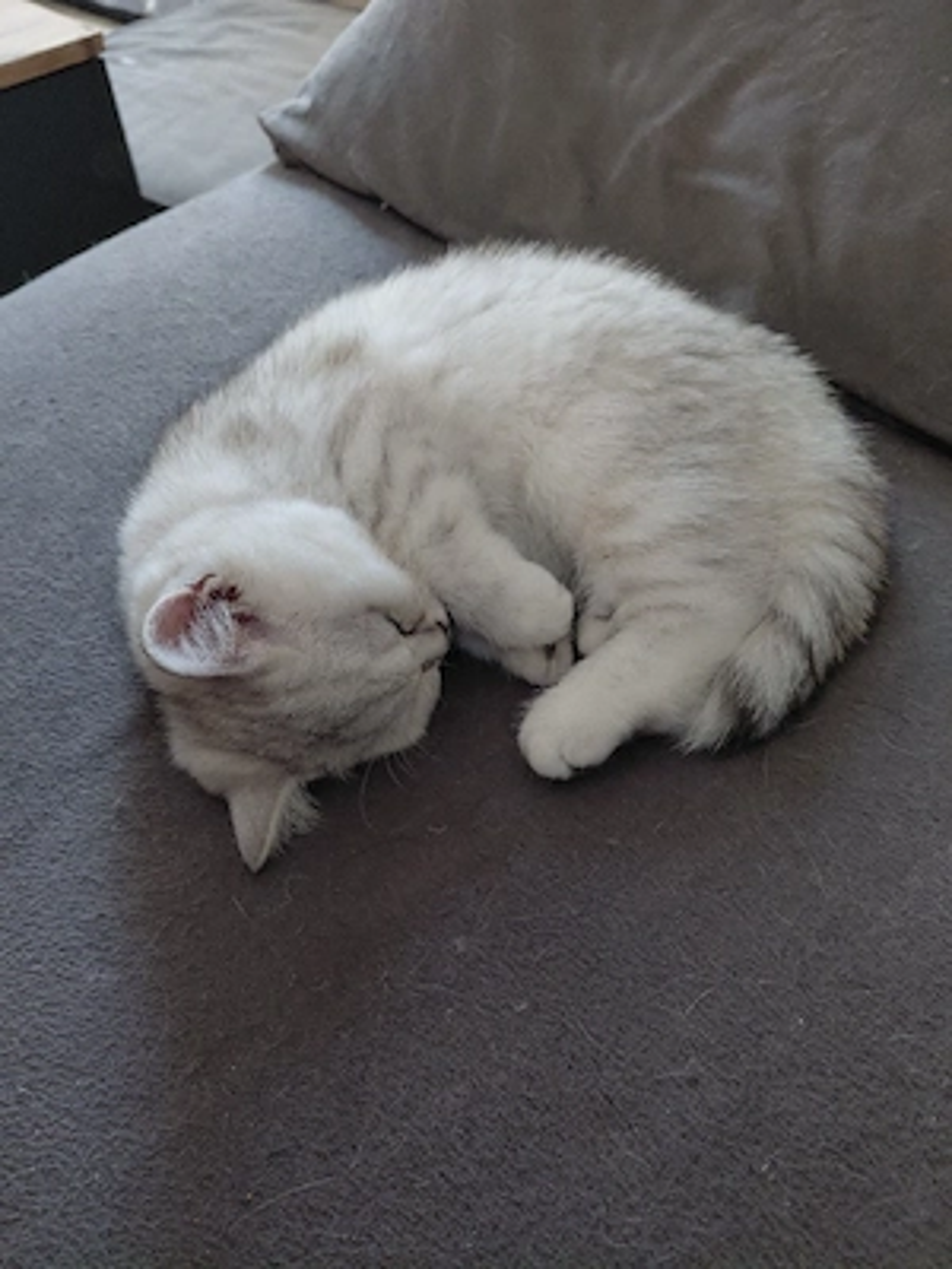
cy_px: 634
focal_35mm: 25
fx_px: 917
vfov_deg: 69.4
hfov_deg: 54.9
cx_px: 476
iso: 320
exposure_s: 1/30
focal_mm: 4.69
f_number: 1.8
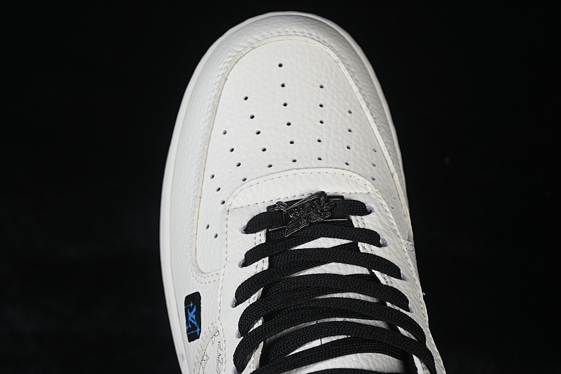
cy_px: 187
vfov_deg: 18.2
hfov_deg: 27.0
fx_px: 1169
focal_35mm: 75
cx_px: 280
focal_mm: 50
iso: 160
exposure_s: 1/80
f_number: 7.1
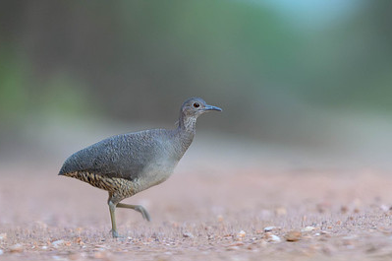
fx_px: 17140
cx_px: 337
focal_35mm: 1576
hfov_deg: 1.3
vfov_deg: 0.9
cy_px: 96
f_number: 4
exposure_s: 1/500
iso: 2500
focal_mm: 560
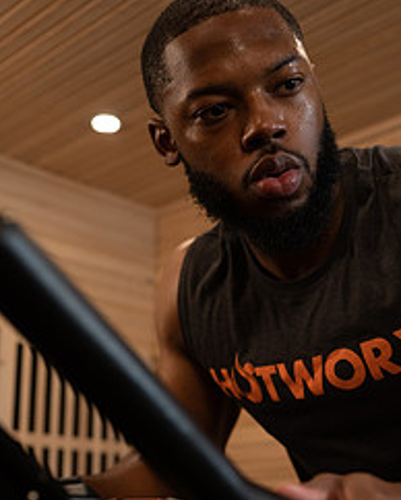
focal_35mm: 61
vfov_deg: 30.7
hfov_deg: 25.0
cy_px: 335
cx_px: 223
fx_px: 904
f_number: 2.8
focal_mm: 35
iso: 400
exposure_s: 1/160
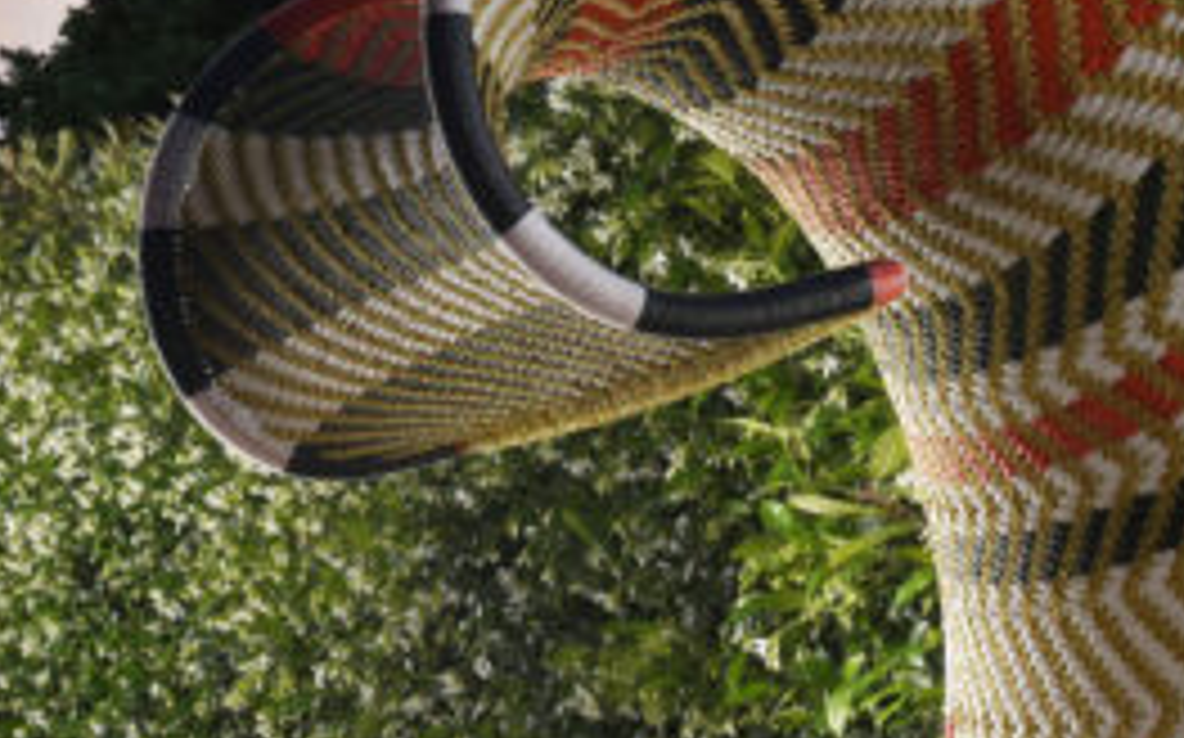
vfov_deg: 10.2
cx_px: -662
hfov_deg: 15.1
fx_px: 4095
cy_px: 821
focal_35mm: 127
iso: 200
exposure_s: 1/200
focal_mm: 32
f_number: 13
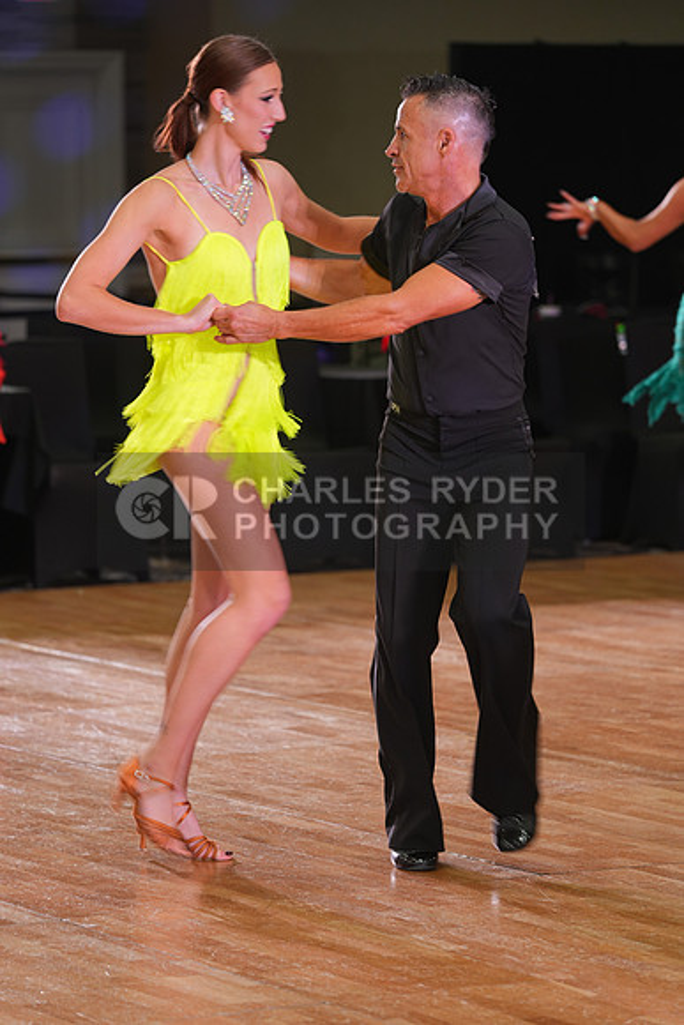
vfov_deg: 12.8
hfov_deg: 8.5
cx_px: 342
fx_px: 4585
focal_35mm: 161
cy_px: 512
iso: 500
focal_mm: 161
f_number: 4
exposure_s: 1/60
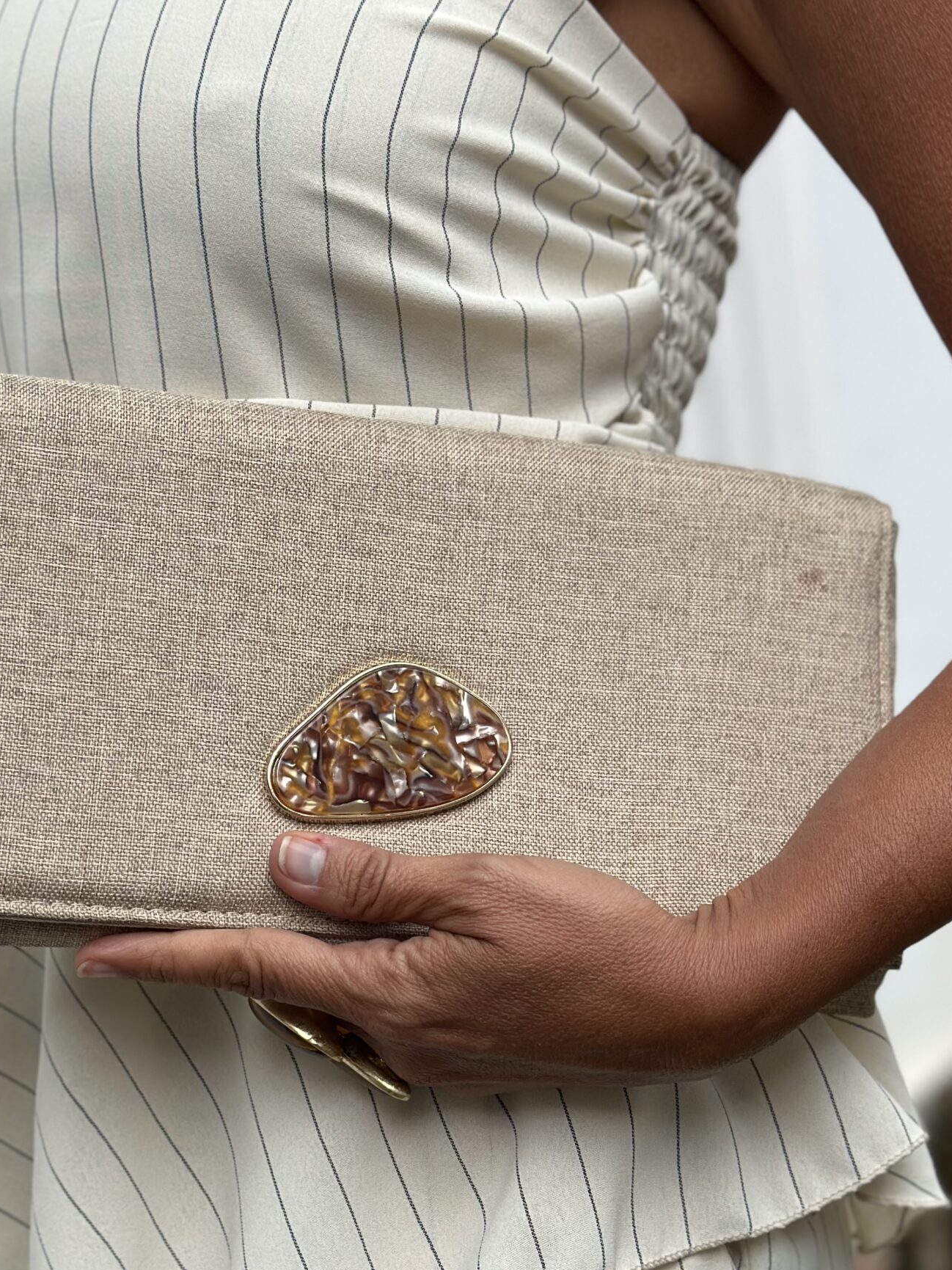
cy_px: 763
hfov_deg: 20.7
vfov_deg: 27.3
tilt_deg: -3.1
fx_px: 2604
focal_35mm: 71
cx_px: 379
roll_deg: +3.5
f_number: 1.78
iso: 80
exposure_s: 1/142
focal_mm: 6.86
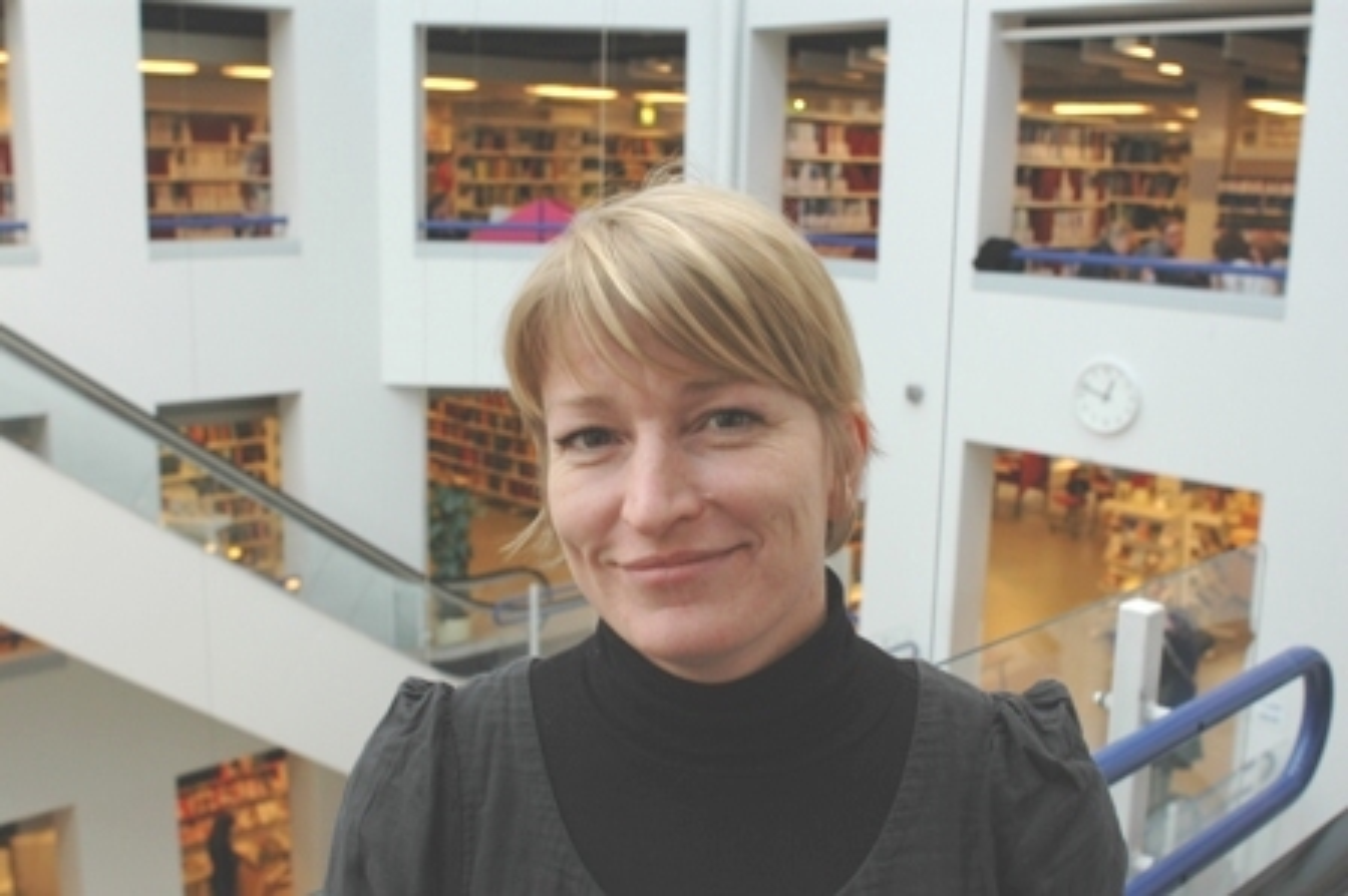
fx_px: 1347
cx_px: 674
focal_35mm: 36
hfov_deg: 53.2
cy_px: 448
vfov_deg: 36.8
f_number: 5
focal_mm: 24
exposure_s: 1/30
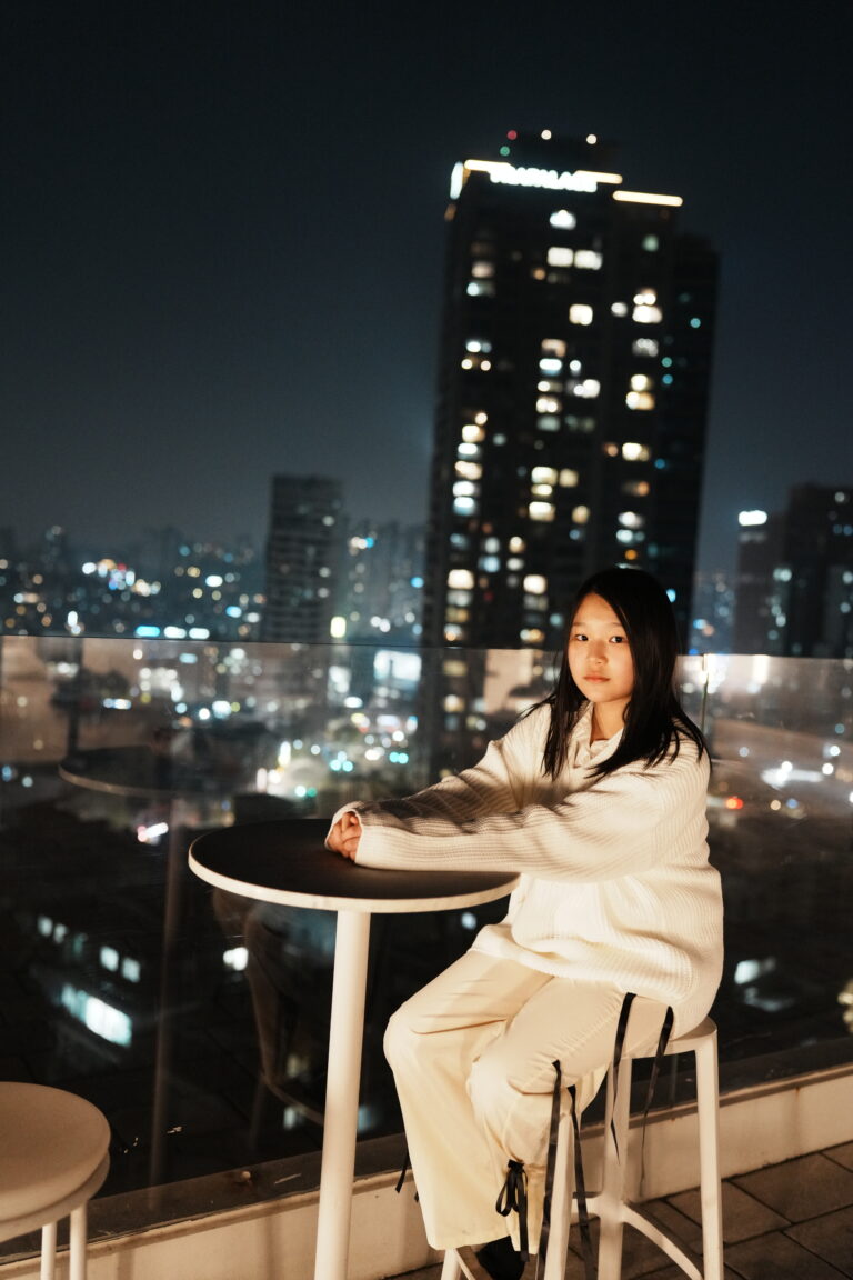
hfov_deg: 41.1
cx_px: 426
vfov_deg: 58.7
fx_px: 1137
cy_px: 640
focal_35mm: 32
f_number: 2
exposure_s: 1/80
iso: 3200
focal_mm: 32
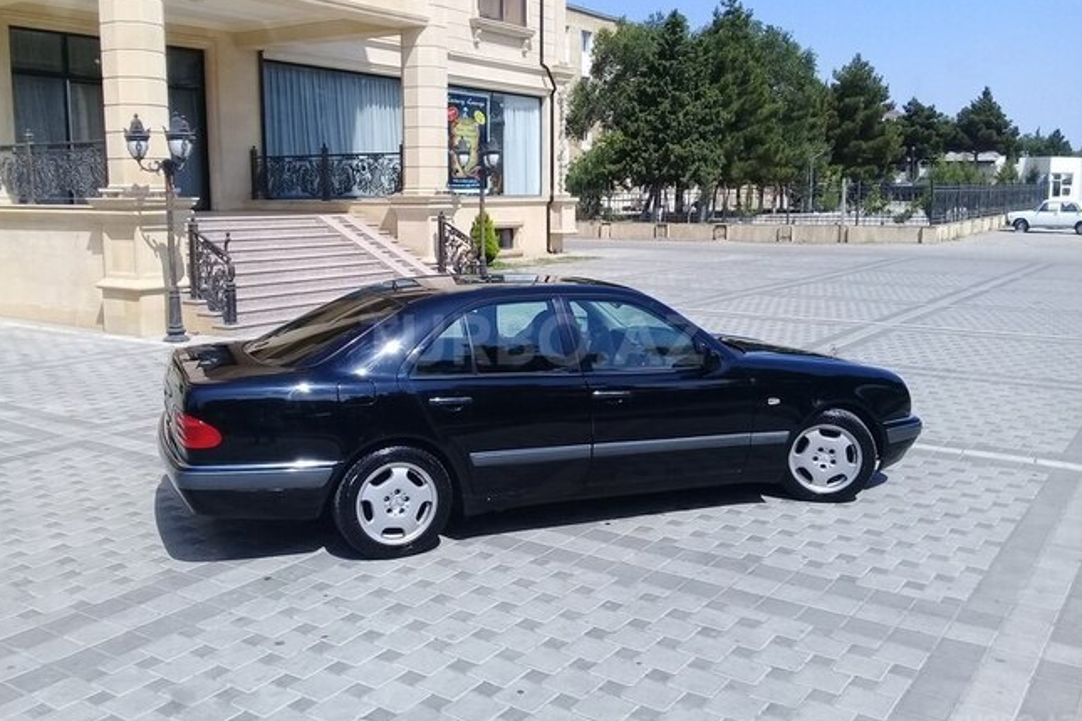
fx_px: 992
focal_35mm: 33
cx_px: 532
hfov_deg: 57.2
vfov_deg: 40.0
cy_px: 340
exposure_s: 1/1302
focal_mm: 3.3
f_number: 2.2
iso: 50
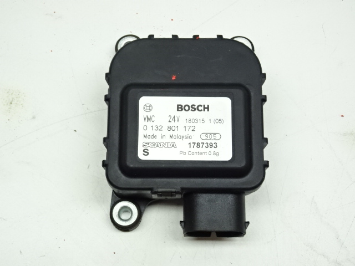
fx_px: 697
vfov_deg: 21.6
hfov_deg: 28.6
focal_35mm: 68
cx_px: 178
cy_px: 133
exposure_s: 1/80
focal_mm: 11.66
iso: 400
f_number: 4.5
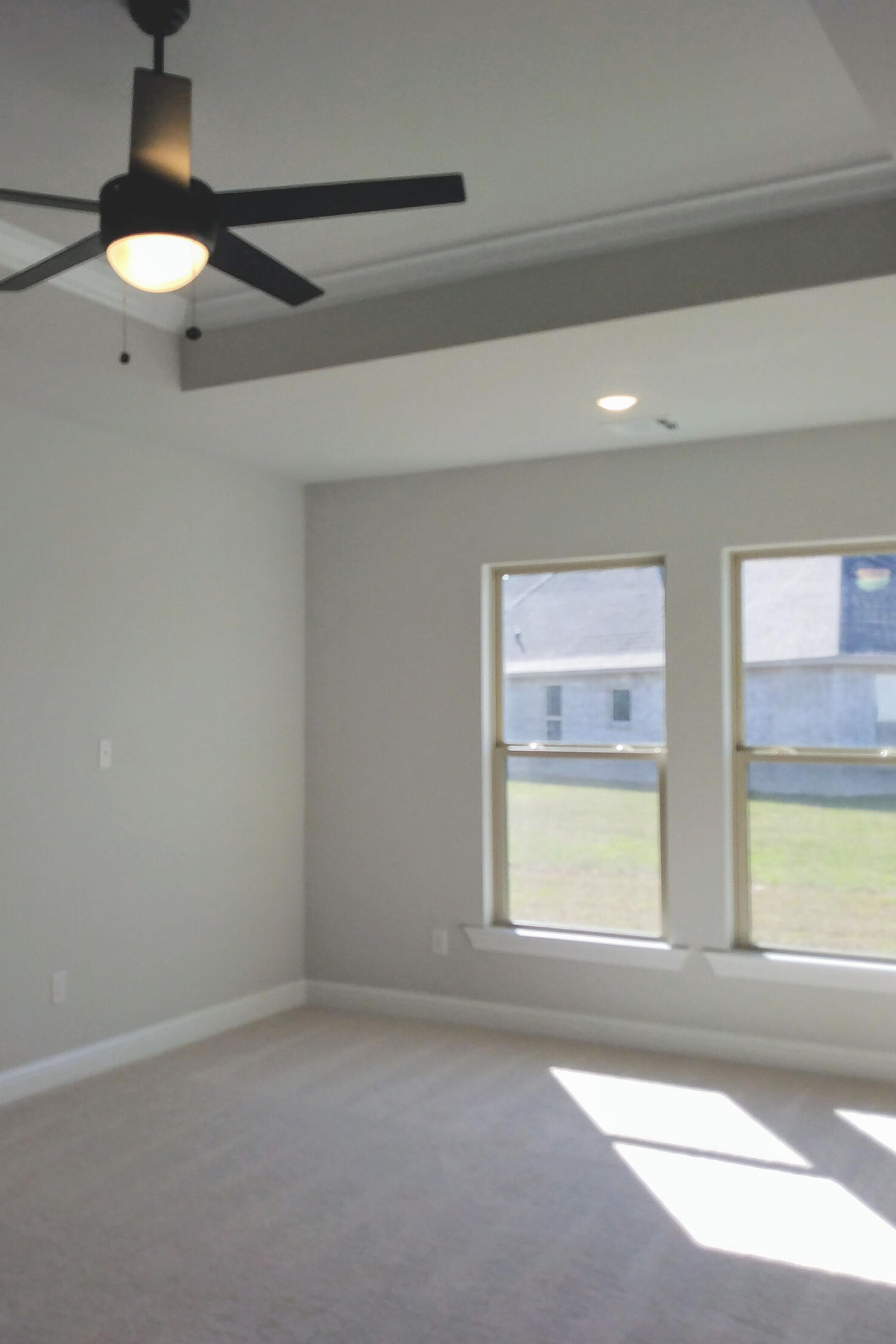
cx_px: 236
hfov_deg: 45.0
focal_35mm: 28
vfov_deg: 65.5
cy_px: 675
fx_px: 1045
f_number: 2
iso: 100
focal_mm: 3.54
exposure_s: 1/278
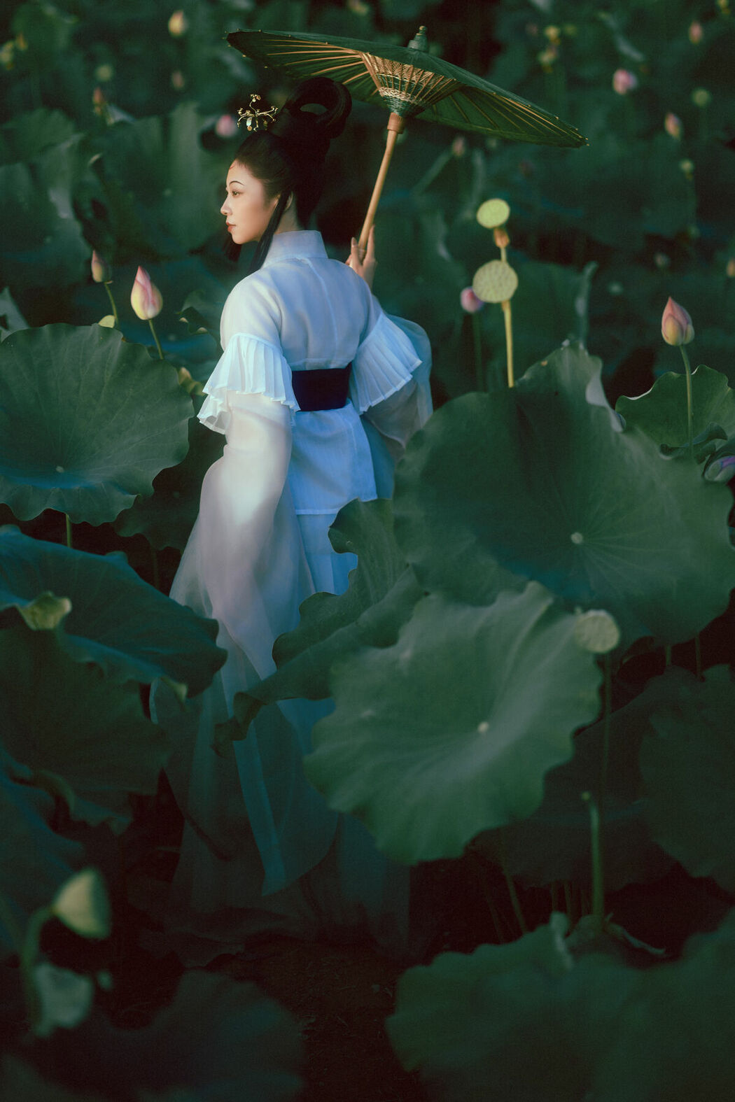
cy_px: 551
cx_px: 368
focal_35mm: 85
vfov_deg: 23.9
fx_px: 2603
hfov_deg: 16.1
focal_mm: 85
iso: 100
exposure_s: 1/320
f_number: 1.8
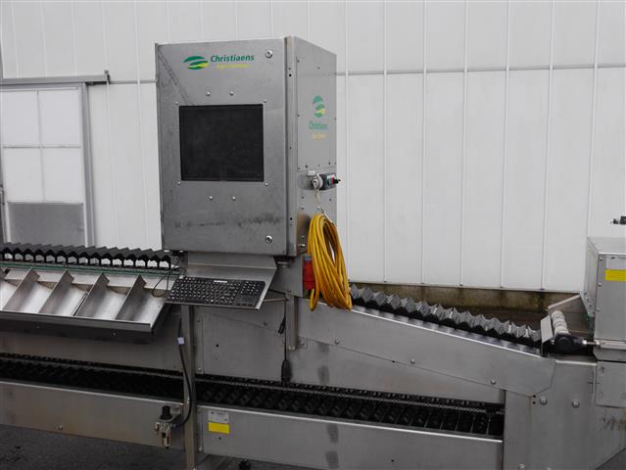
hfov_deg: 46.8
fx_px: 724
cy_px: 235
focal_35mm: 40
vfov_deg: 36.0
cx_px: 313
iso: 160
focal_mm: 20
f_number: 5.6
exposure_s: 1/160
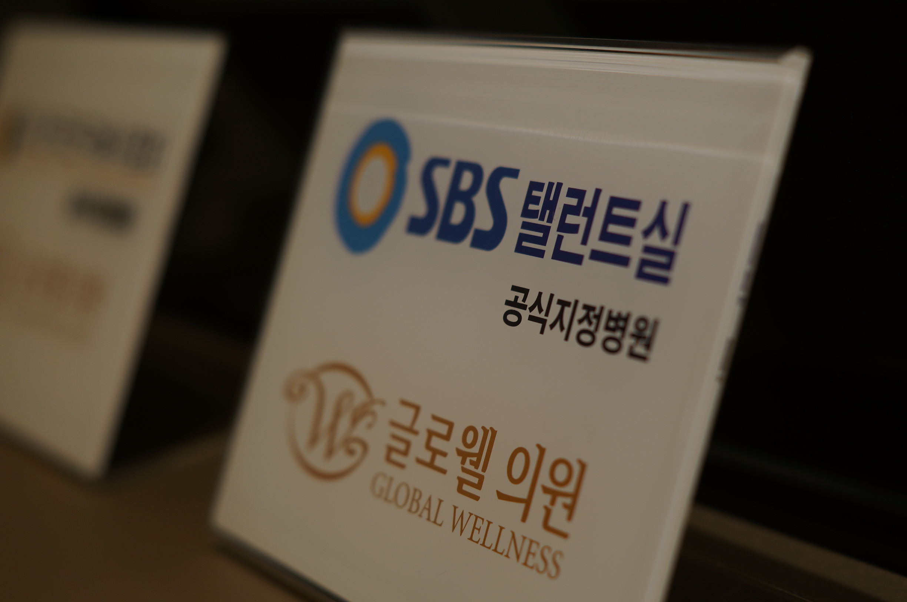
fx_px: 1887
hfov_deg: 27.0
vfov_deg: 18.1
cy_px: 301
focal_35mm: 75
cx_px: 454
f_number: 2.2
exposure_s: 1/80
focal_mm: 50
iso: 100
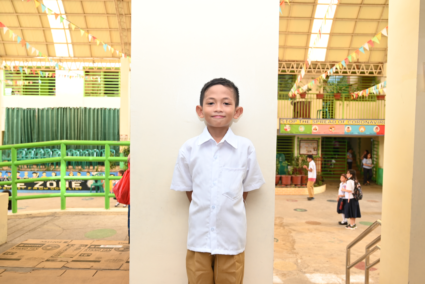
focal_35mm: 28
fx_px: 336
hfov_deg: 64.6
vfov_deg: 45.7
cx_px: 212
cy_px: 142
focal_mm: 28.5
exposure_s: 1/60
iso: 280
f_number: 4
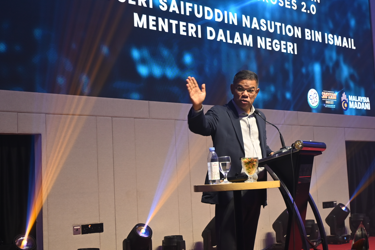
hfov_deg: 32.2
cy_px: 109
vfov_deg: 21.8
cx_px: 221
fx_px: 649
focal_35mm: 62
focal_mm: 24.5
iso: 450
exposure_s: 1/40
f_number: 4.2
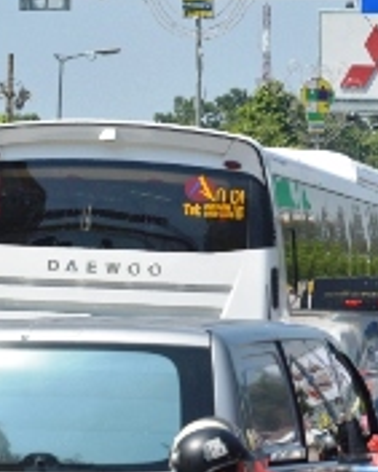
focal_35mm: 264
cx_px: 480
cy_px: 286
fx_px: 3689
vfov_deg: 7.3
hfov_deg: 5.8
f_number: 10
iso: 800
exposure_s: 1/1600
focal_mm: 66
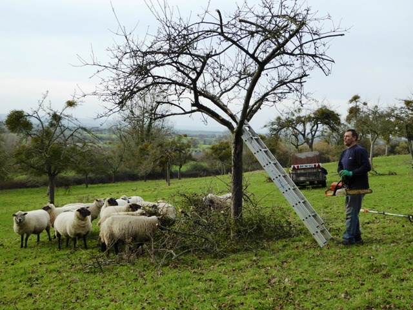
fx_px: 501
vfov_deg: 34.3
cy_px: 155
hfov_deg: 44.8
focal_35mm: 42
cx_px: 206
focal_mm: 7.2
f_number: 3.8
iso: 160
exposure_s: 1/400
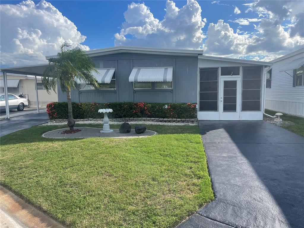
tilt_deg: -5.0
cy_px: 114
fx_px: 220
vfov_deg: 54.9
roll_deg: +0.5
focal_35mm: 25
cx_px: 152
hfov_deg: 69.4
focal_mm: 5.1
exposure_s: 1/3003
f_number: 1.6
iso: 32
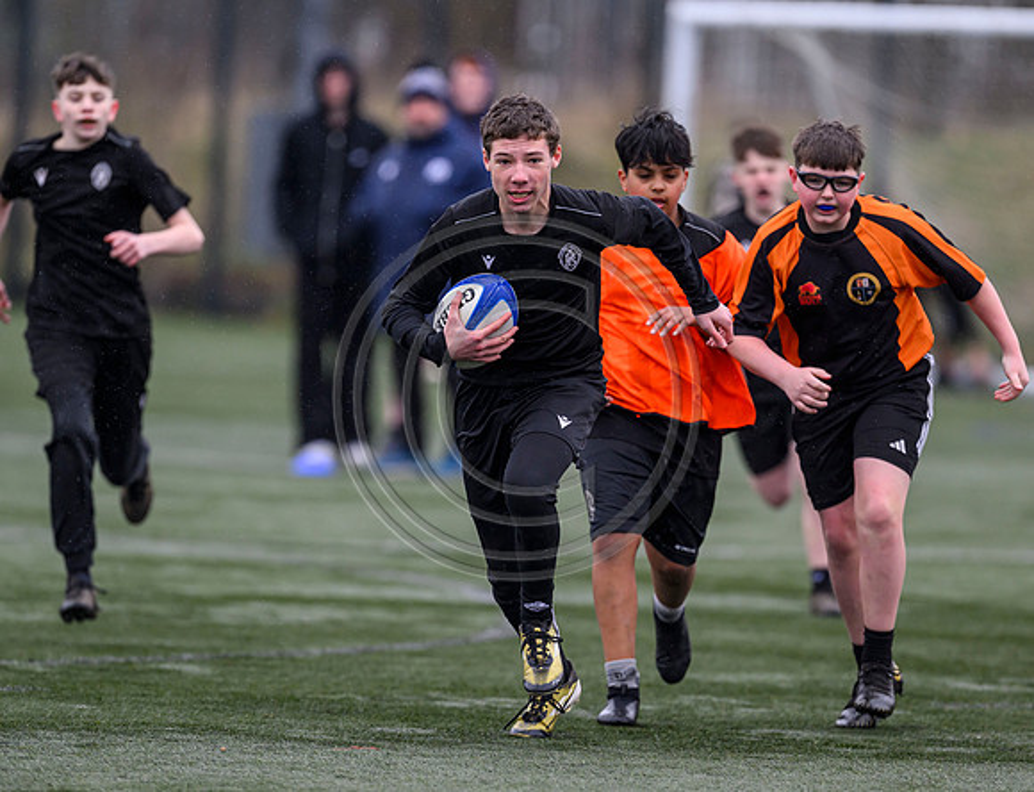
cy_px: 395
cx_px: 595
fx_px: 13394
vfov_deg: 3.4
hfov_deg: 4.4
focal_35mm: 445
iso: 1000
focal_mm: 400
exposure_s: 1/1600
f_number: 3.5
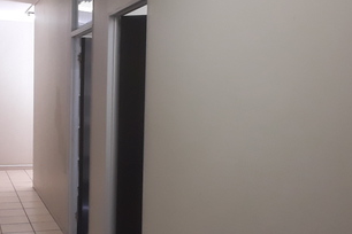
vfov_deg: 26.5
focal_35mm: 51
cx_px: 113
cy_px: 116
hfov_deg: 38.4
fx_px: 499
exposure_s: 1/50
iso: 100
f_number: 1.9
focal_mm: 2.2
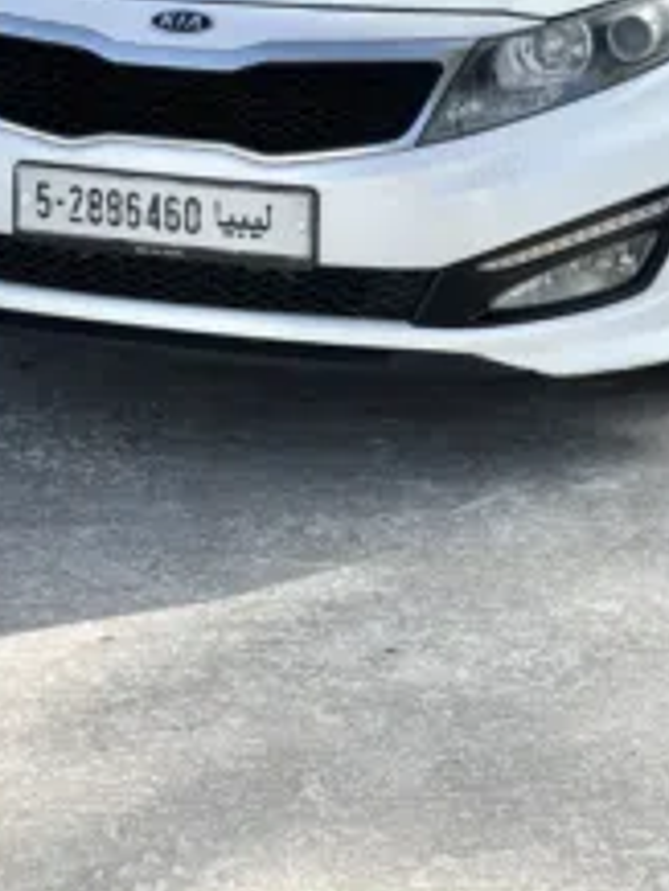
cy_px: 90
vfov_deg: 20.0
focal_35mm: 96
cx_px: 423
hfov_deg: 15.4
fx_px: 2471
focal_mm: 6
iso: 25
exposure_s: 1/1546
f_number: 2
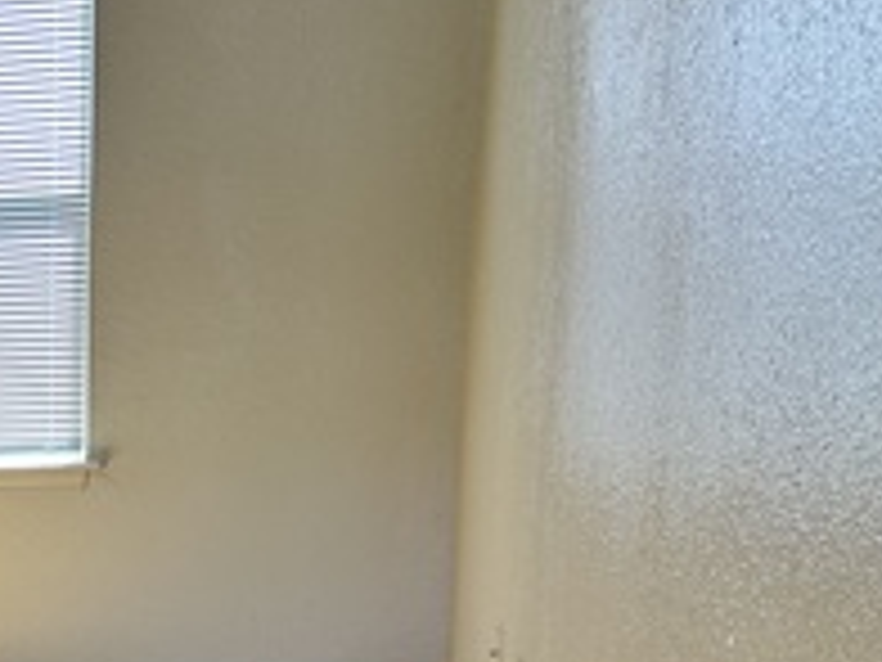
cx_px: -464
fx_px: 2166
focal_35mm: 85
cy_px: 802
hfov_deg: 19.8
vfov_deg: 16.6
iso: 80
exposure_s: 1/120
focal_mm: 5.7
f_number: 1.5
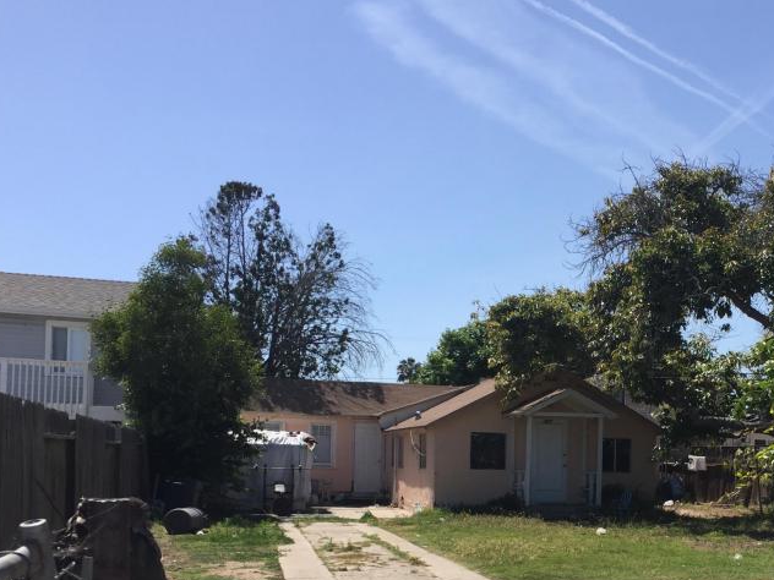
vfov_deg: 30.4
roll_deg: -2.7
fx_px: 1051
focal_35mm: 47
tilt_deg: +3.4
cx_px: 612
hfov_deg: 39.0
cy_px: 429
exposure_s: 1/1883
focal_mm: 4.15
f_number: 2.2
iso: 32
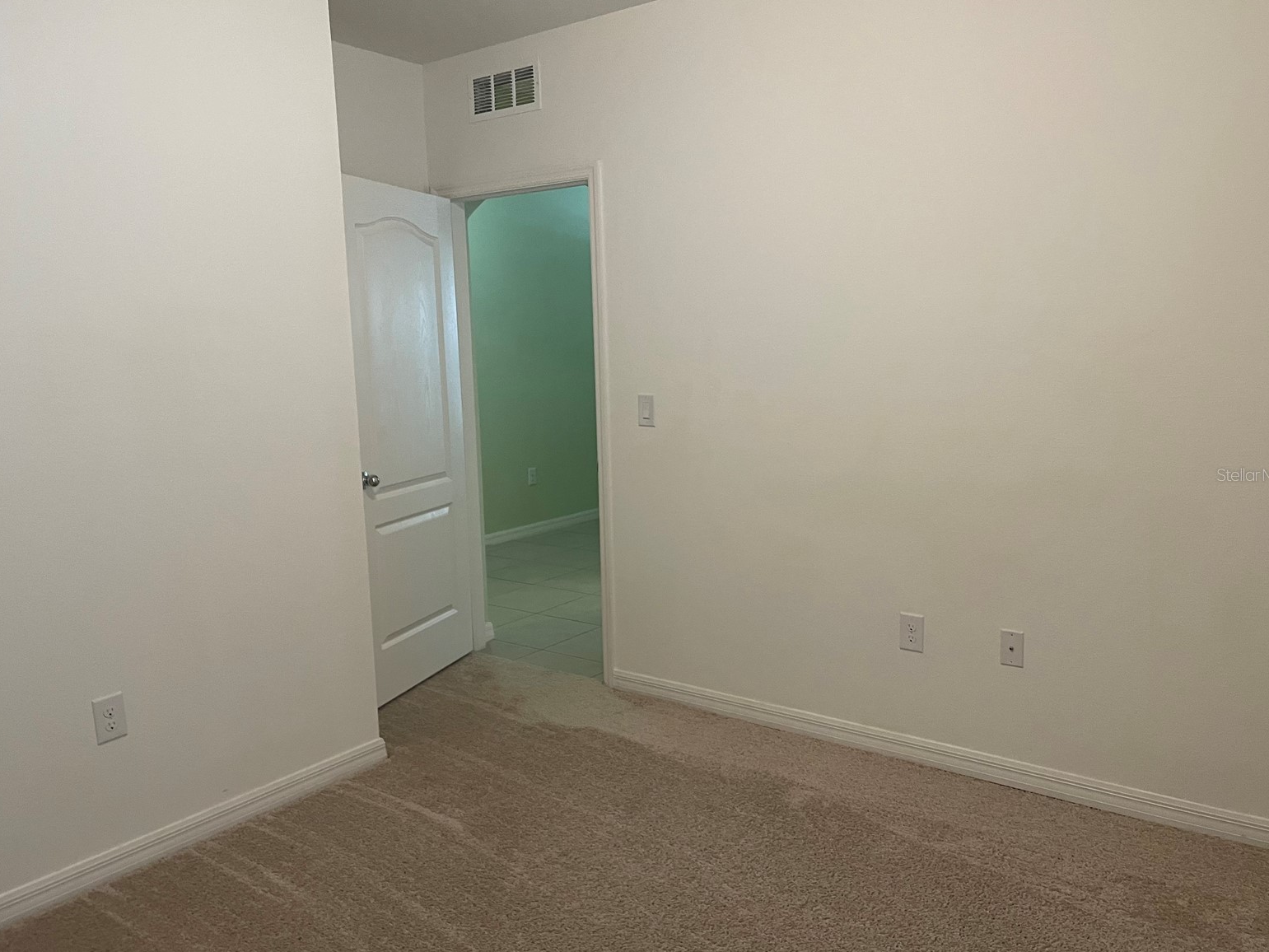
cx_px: 636
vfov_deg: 51.4
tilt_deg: -7.0
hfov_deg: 65.3
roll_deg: +2.8
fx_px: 990
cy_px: 474
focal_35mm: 27
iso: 160
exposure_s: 1/60
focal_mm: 4.2
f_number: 1.6
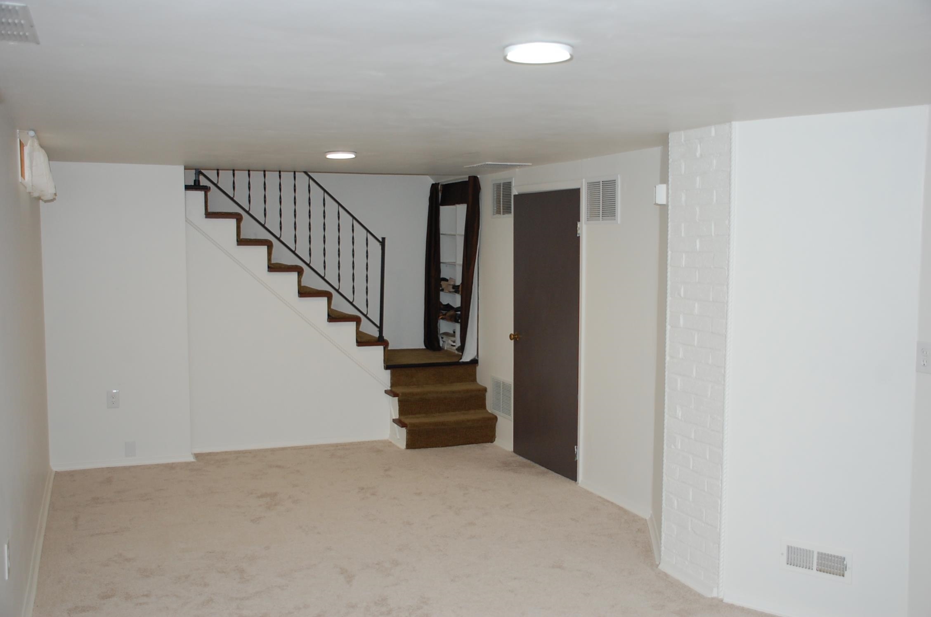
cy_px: 308
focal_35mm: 33
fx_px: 852
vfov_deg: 39.8
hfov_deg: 57.3
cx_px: 466
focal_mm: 22
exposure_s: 1/60
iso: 400
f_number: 3.8
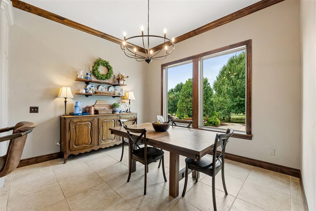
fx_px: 132
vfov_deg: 77.3
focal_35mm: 15
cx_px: 158
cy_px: 106
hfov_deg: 100.4
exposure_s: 1/40
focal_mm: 10
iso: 200
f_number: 8
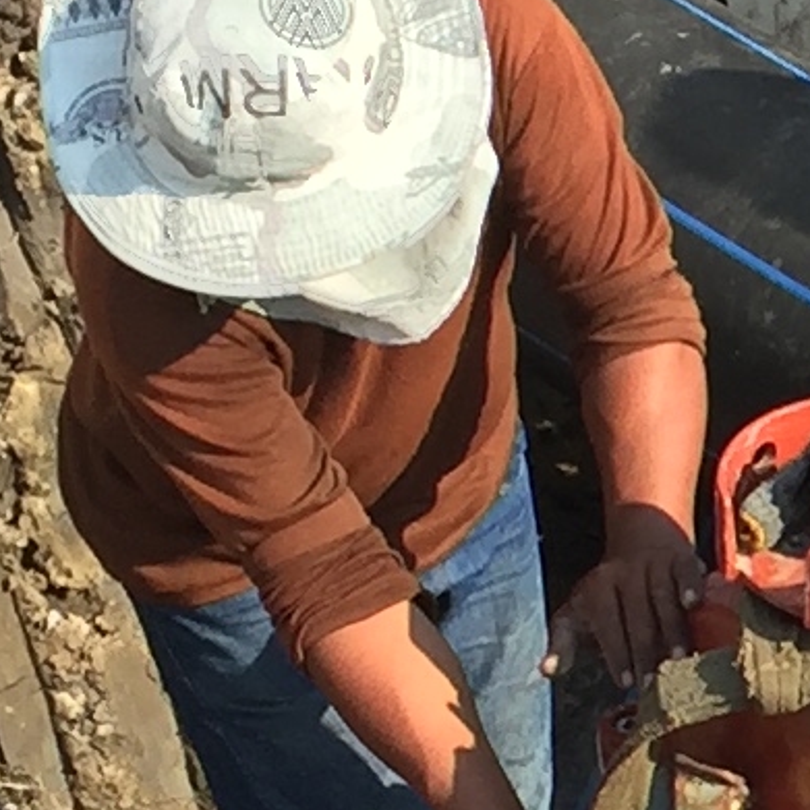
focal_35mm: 214
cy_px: 713
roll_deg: +1.1
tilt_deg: -29.9
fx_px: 5665
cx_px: 1833
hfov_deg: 7.7
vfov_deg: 8.2
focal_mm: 4.15
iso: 32
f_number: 2.2
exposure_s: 1/989
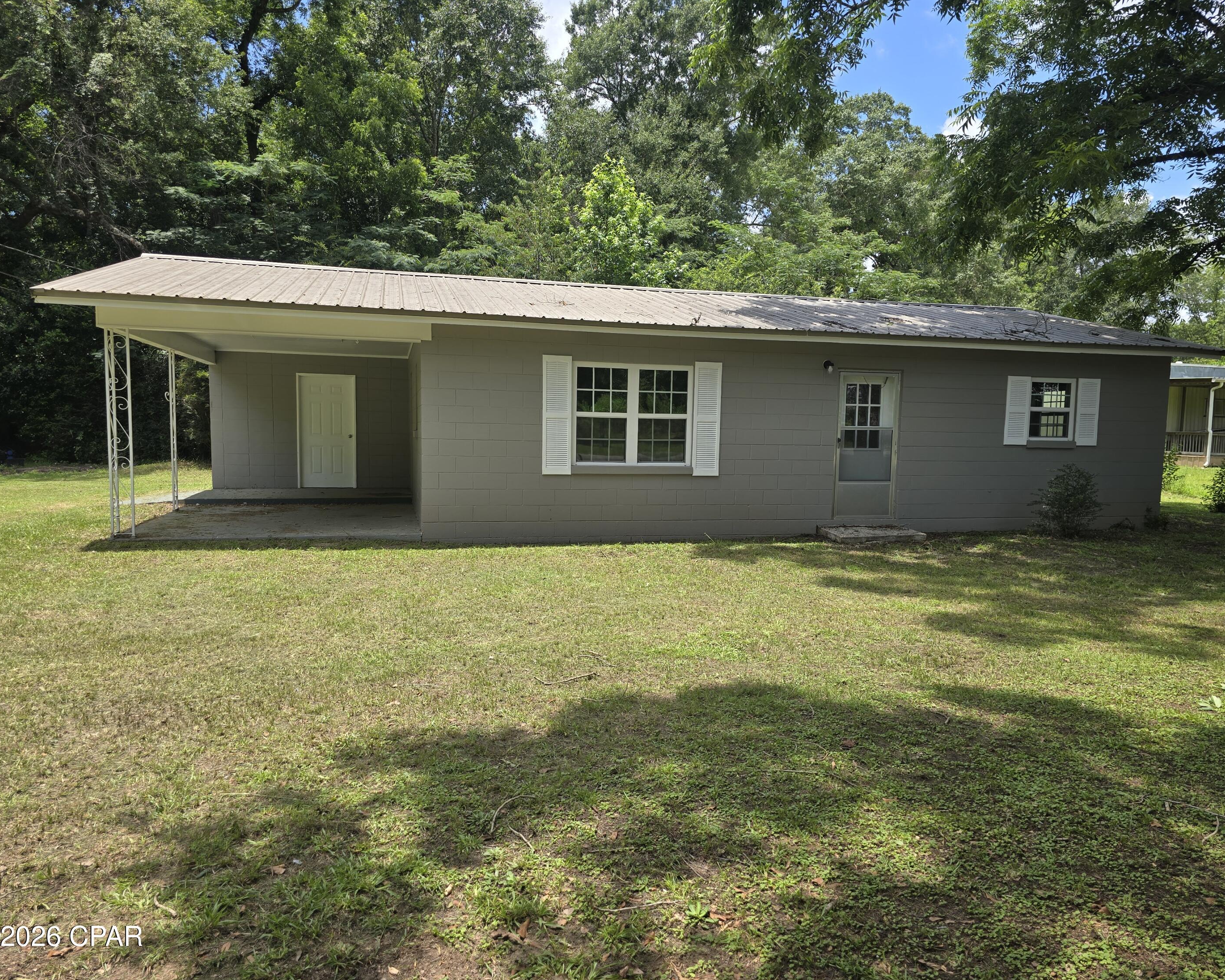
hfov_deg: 70.3
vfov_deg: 58.8
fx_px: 870
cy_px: 490
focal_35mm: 24
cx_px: 632
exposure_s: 1/385
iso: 12
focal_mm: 6.3
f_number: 1.7
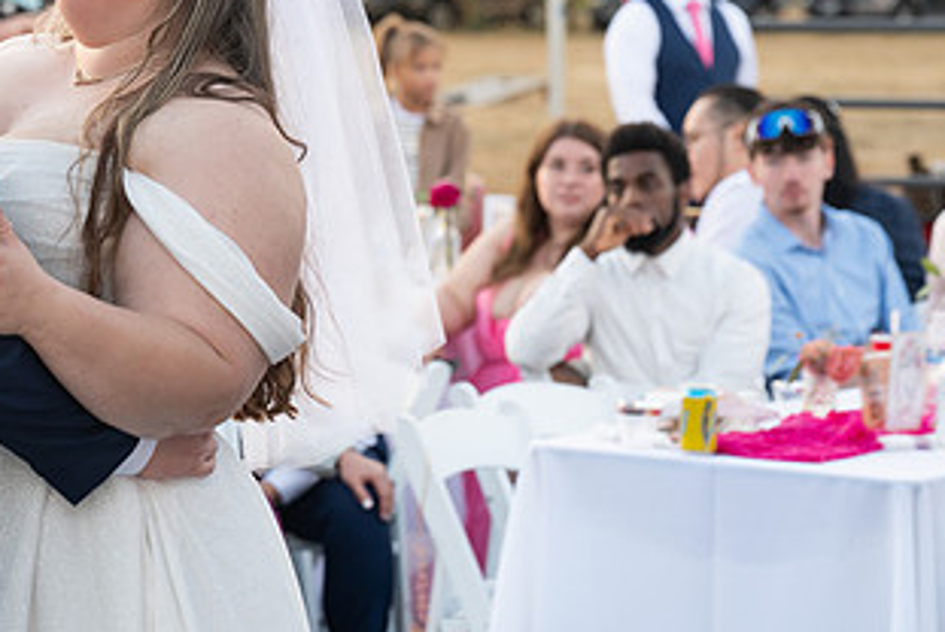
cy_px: 81
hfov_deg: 10.0
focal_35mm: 205
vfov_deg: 6.7
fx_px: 5386
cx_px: 146
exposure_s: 1/160
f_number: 5.6
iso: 800
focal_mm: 110
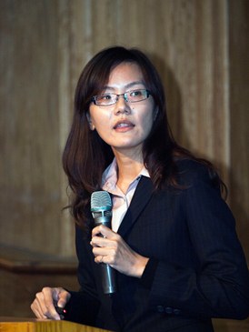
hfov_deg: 3.7
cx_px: 124
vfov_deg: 4.9
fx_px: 3844
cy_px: 166
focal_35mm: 401
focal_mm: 200
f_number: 3.5
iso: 800
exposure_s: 1/50
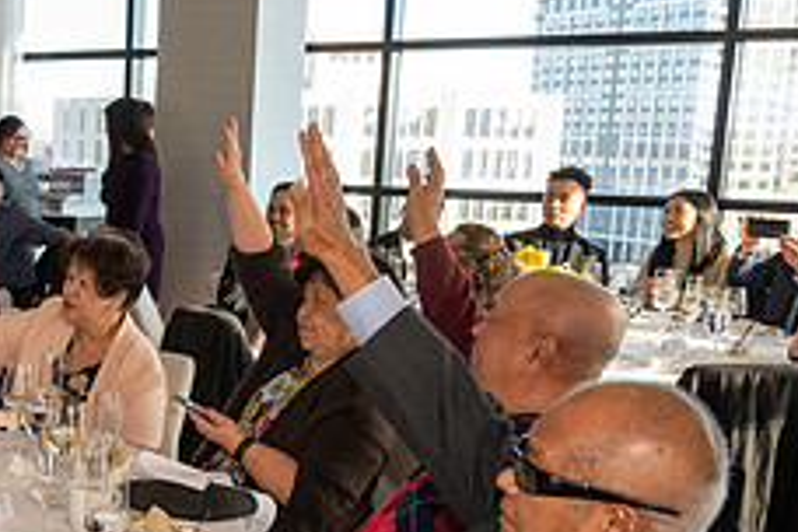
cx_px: -63
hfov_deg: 29.8
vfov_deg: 22.1
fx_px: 1352
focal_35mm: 61
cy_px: 396
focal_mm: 24
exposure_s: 1/250
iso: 1000
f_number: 5
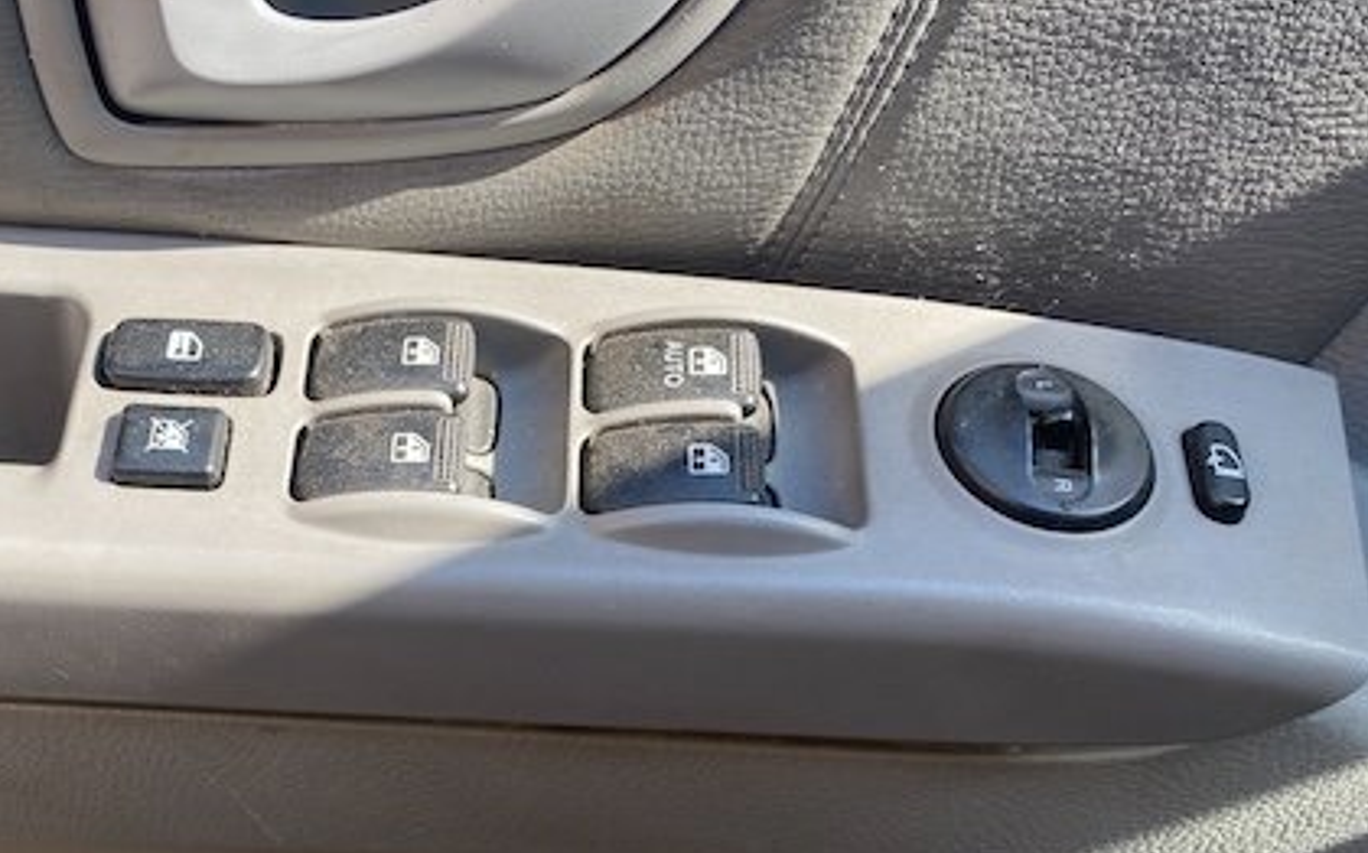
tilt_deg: -43.3
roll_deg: +3.7
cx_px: 381
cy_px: 606
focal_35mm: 42
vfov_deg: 30.1
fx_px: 1565
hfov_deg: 45.9
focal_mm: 4.25
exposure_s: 1/367
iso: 32
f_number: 1.8
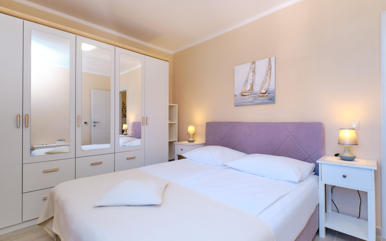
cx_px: 196
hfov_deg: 97.8
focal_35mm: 16
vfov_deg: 71.3
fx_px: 168
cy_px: 122
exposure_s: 1/15
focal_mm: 10
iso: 320
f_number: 9
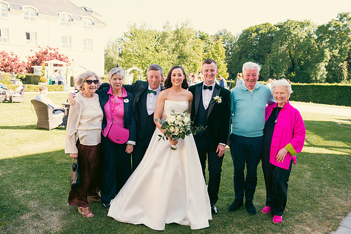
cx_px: 176
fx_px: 273
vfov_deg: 46.4
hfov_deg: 65.5
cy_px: 117
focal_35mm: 28
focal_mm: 28
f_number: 5
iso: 200
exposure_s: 1/200
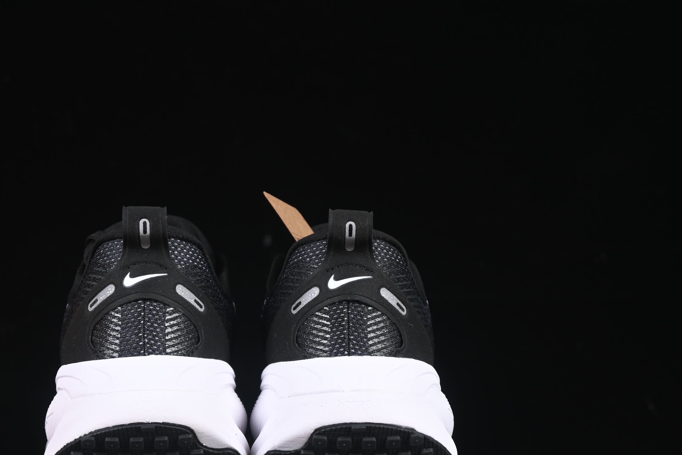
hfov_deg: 20.0
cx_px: 246
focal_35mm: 102
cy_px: 286
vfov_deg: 13.4
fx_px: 1932
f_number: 6.3
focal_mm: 50
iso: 160
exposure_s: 1/60
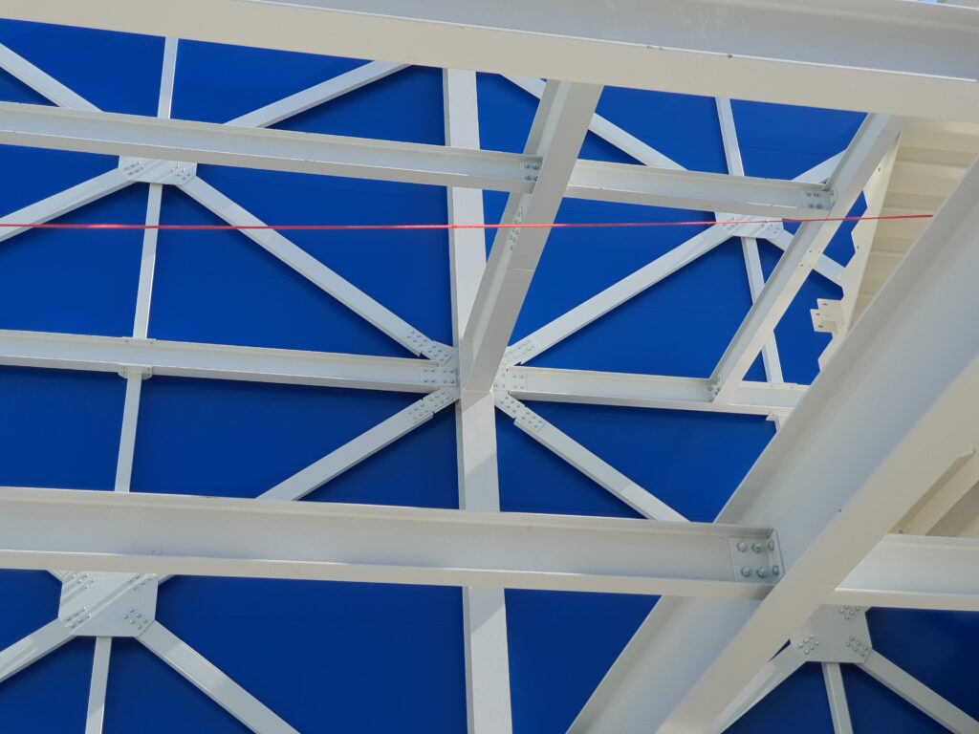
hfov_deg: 36.8
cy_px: 367
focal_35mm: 52
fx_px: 1471
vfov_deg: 28.0
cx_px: 490
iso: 40
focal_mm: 6
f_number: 2.1
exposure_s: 1/760
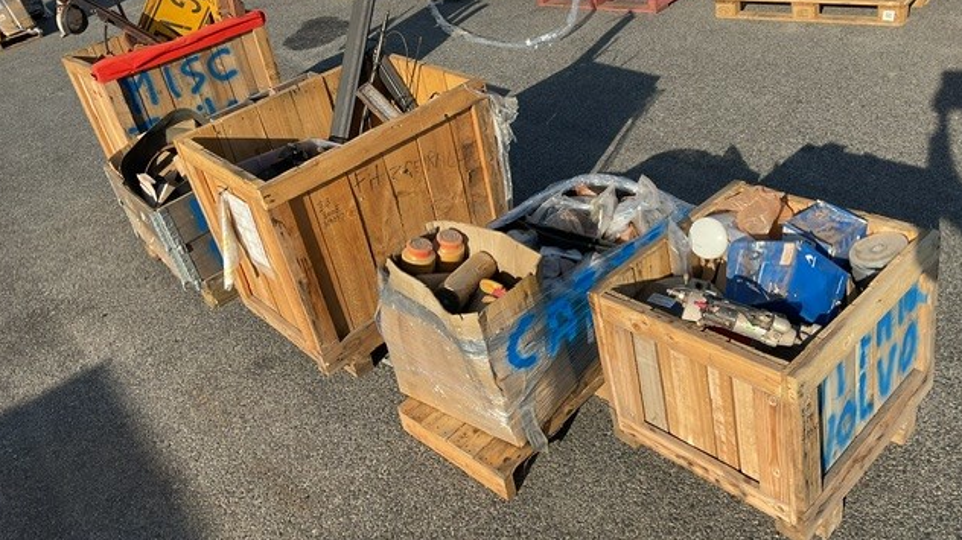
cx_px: 483
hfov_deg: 61.0
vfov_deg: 36.5
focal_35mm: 32
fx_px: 816
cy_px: 225
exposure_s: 1/1451
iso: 16
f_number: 1.8
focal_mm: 3
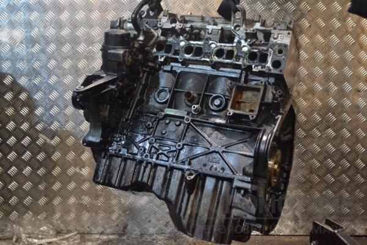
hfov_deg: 46.4
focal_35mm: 42
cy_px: 122
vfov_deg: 31.9
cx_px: 184
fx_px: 428
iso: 3200
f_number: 4.5
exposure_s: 1/80
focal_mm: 28
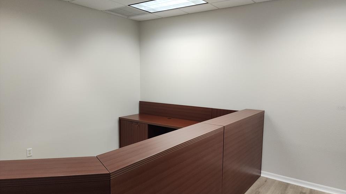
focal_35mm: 26
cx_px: 178
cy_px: 108
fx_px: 239
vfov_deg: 44.3
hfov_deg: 71.9
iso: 100
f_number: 1.8
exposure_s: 1/120
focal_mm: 6.4
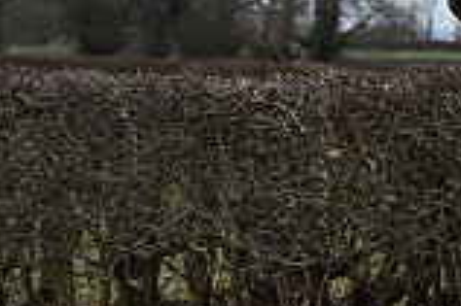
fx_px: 4682
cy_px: 23
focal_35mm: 366
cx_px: 797
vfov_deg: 3.7
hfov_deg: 5.6
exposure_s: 1/1250
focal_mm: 100
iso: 720
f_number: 5.6
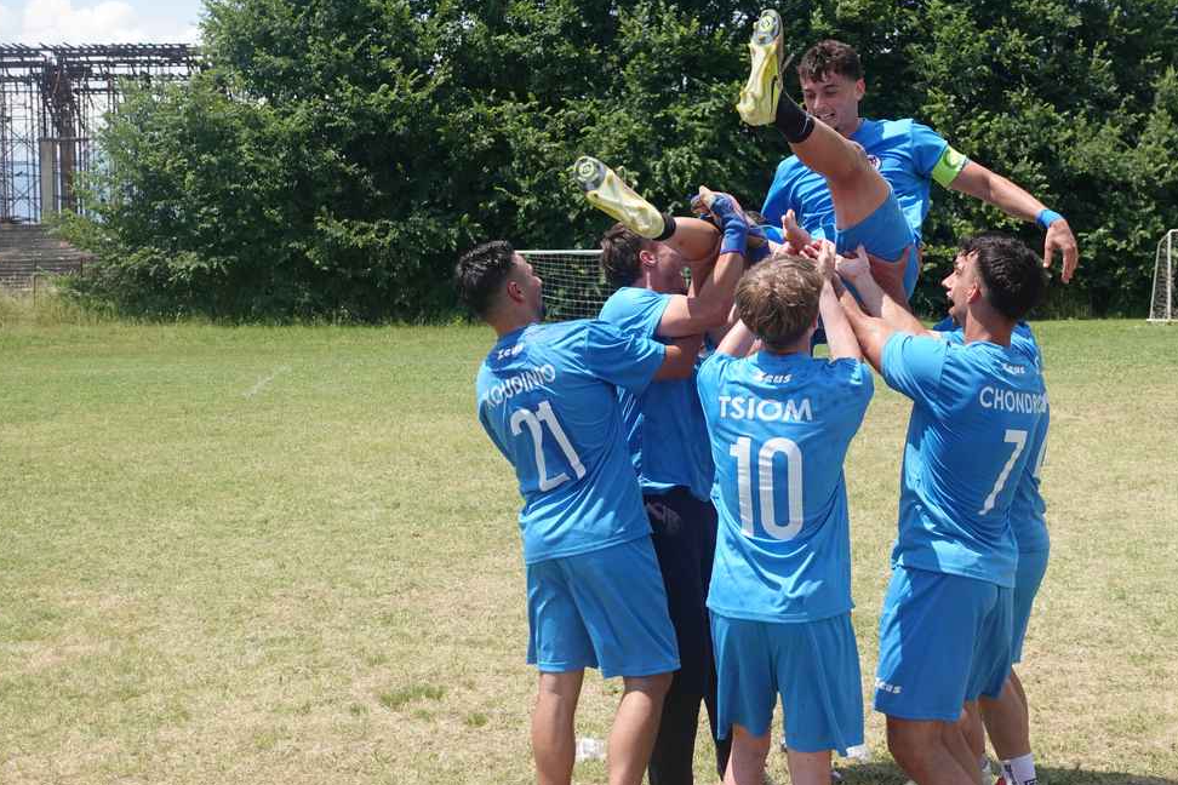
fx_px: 1898
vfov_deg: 23.3
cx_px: 671
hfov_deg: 34.4
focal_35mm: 58
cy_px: 306
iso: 160
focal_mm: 17.59
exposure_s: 1/1600
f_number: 2.8
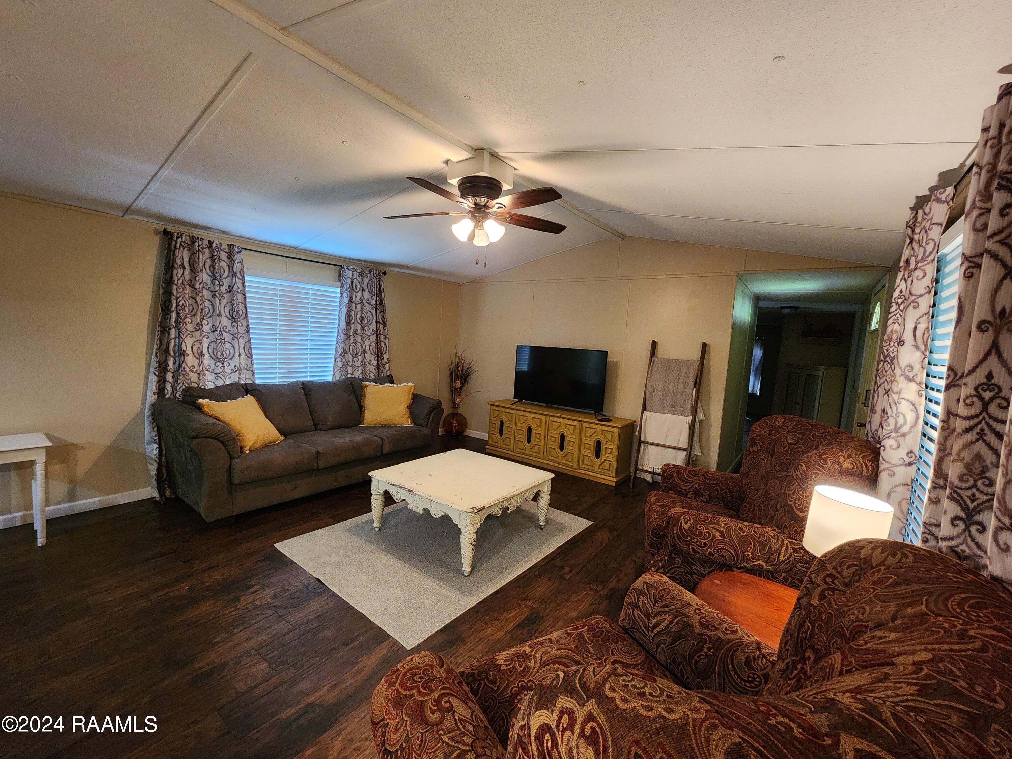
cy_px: 380
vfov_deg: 89.9
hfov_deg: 106.2
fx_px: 380
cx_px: 506
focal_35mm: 13
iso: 500
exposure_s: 1/30
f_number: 2.2
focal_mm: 2.2
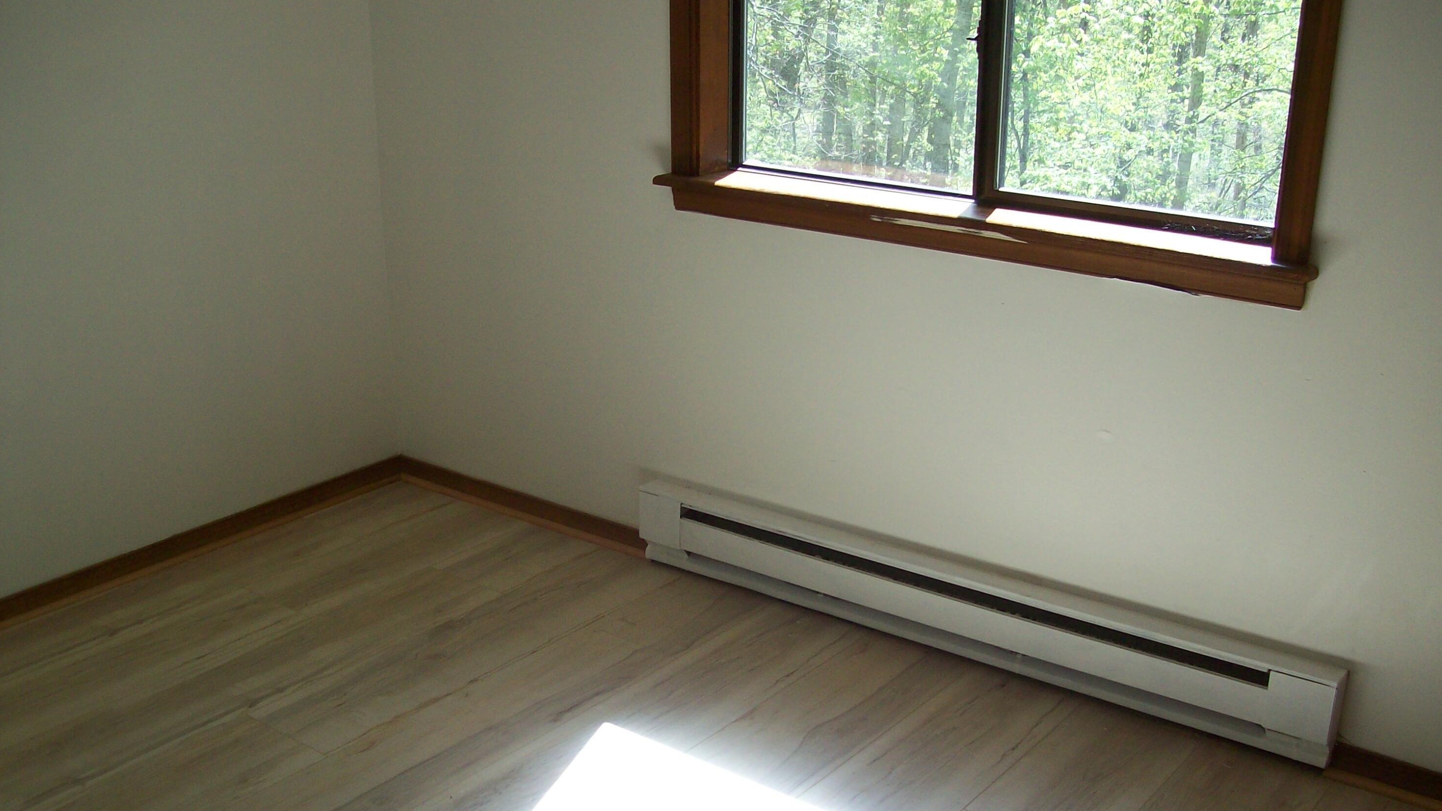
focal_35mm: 40
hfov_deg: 50.5
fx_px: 1529
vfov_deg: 29.6
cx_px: 731
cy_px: 517
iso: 80
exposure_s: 1/155
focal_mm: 6
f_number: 2.7
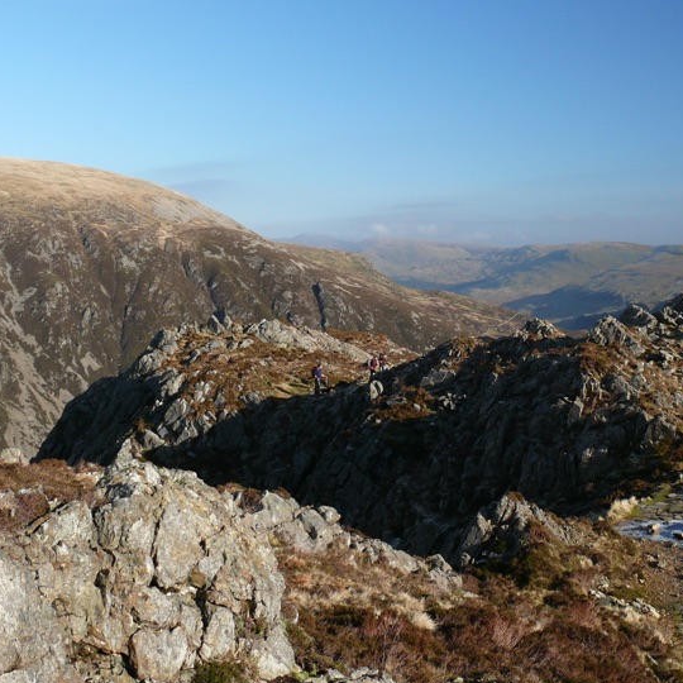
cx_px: 458
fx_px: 1228
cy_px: 292
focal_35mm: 55
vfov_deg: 31.0
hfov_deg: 30.8
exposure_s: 1/160
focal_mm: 7.4
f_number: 4
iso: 100
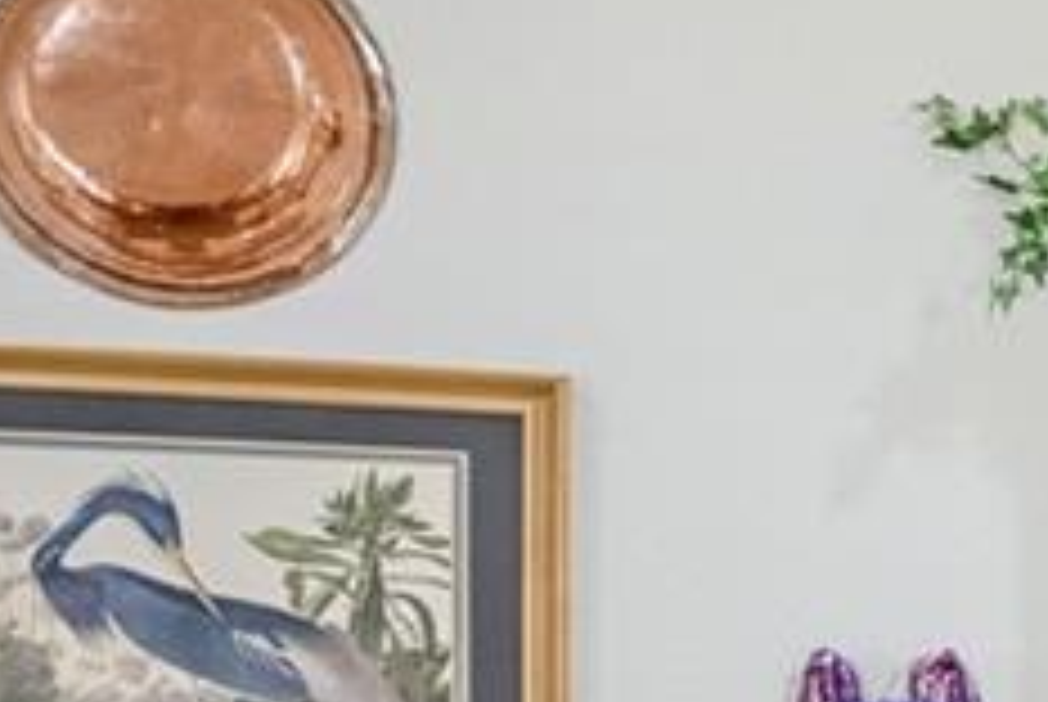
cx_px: 2033
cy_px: 842
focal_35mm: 96
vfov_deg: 13.9
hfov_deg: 16.6
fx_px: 2798
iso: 1600
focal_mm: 14
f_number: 3.5
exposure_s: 1/2500
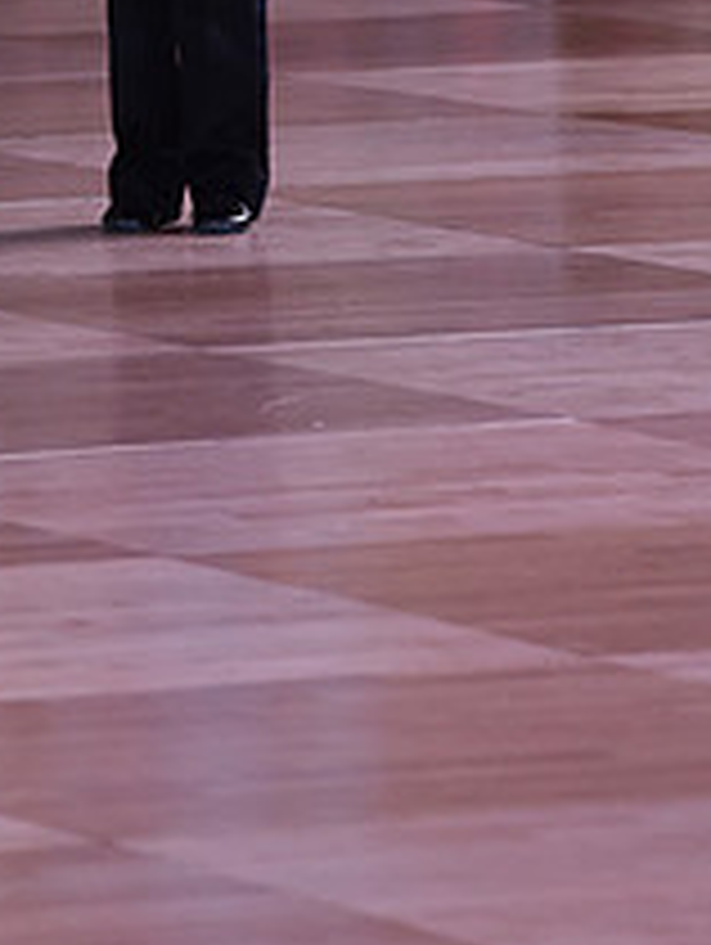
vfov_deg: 3.7
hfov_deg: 2.8
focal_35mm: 531
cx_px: -25
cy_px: -315
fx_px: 14513
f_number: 5.6
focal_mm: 200
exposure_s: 1/250
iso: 1600
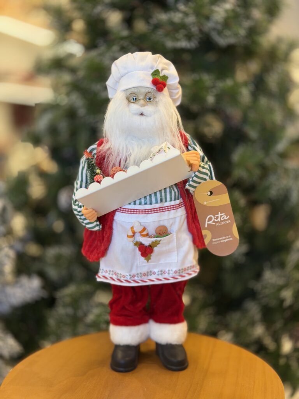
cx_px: 150
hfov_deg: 30.3
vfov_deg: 39.7
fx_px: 553
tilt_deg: -6.6
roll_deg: -1.5
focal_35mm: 48
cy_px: 200
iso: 80
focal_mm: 6.76
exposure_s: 1/120
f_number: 1.78
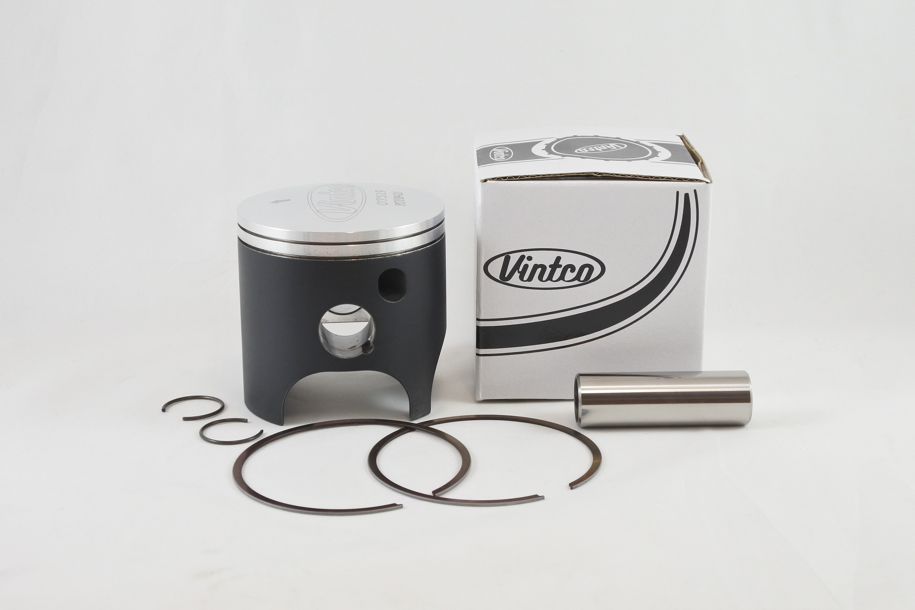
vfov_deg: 26.5
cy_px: 305
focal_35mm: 51
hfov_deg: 38.9
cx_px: 458
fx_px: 1296
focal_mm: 18.9
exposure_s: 1/125
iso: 450
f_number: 4.5
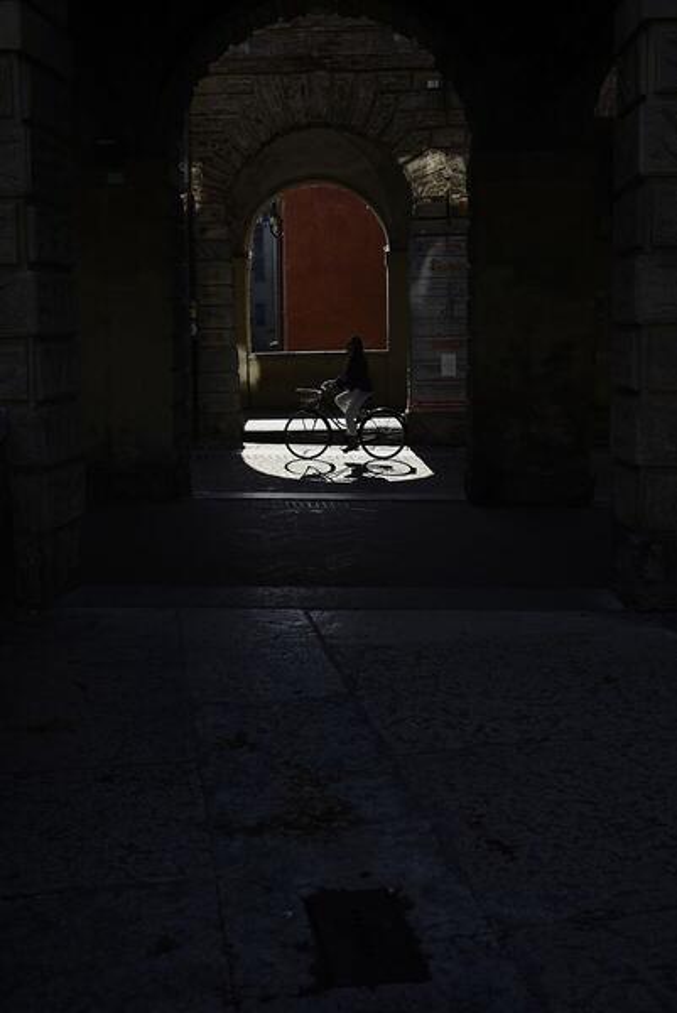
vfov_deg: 48.4
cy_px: 506
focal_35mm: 40
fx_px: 1126
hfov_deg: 33.5
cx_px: 338
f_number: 7.1
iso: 100
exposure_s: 1/500
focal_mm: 40
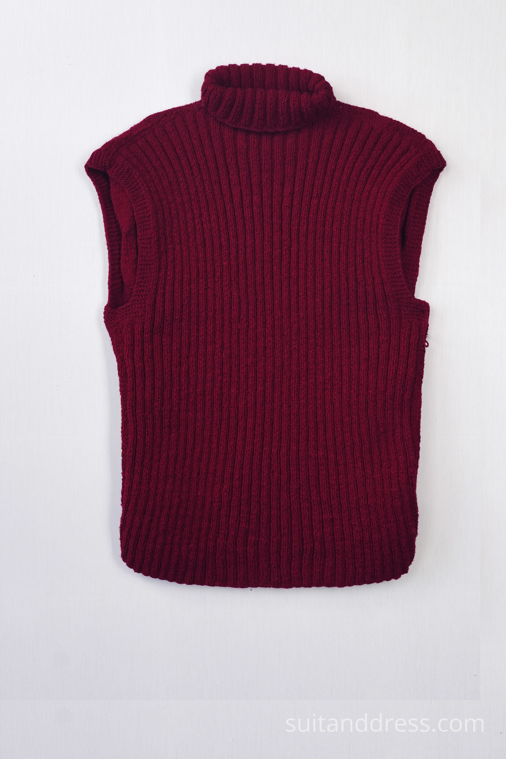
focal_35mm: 48
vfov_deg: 41.1
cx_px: 253
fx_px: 1012
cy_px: 380
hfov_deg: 28.1
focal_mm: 32
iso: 320
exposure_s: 1/60
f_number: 7.1
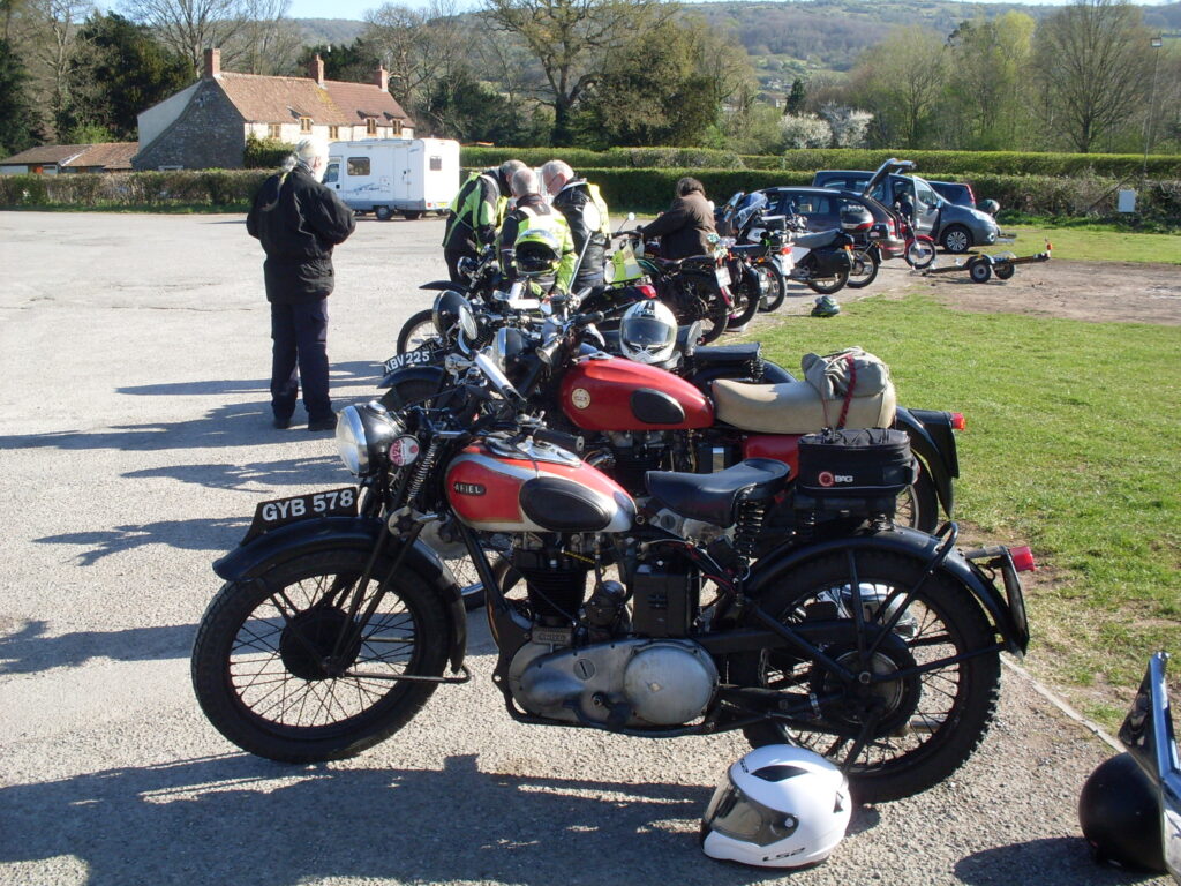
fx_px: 1296
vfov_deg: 37.7
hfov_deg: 49.0
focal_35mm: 38
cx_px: 590
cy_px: 443
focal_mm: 6.3
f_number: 8.4
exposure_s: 1/90
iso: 80
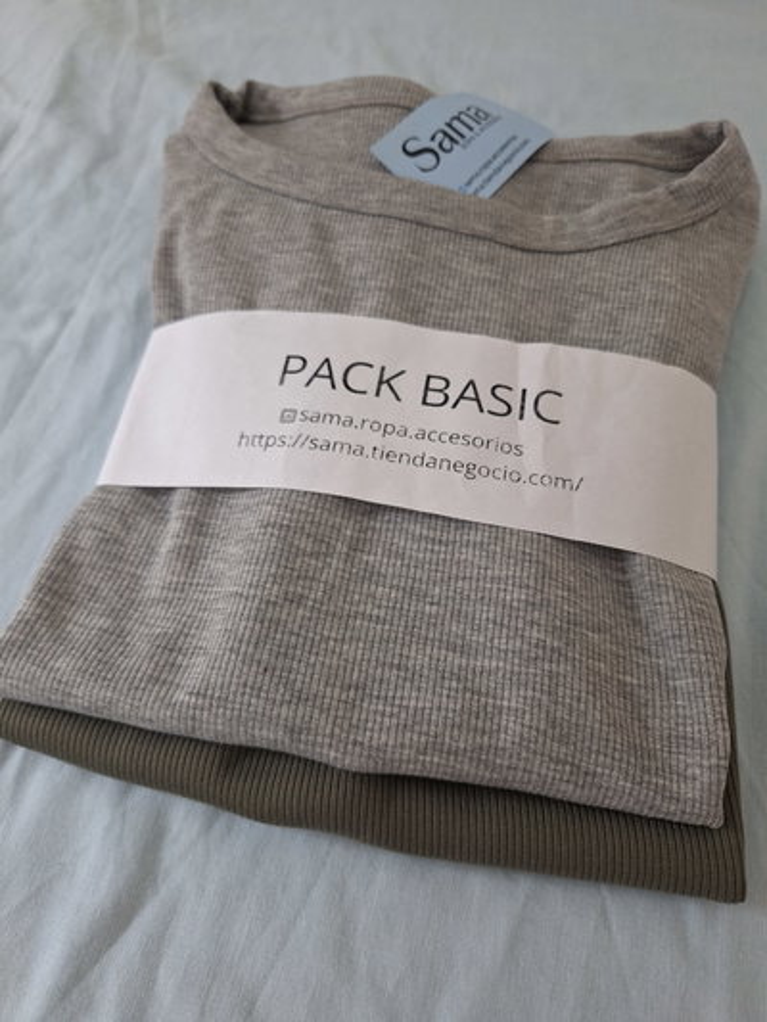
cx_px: 384
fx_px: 679
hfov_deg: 58.9
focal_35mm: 23
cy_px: 511
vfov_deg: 73.9
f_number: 1.8
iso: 250
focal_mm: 5.54
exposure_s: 1/50
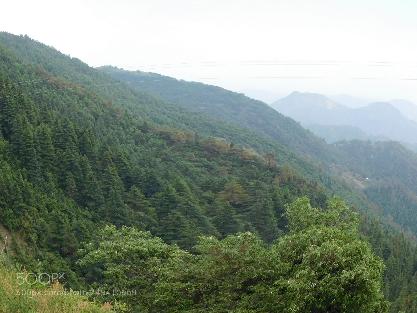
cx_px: 208
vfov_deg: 46.8
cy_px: 156
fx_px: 361
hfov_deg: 60.0
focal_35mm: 30
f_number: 3.2
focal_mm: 5.3
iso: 125
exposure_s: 1/500
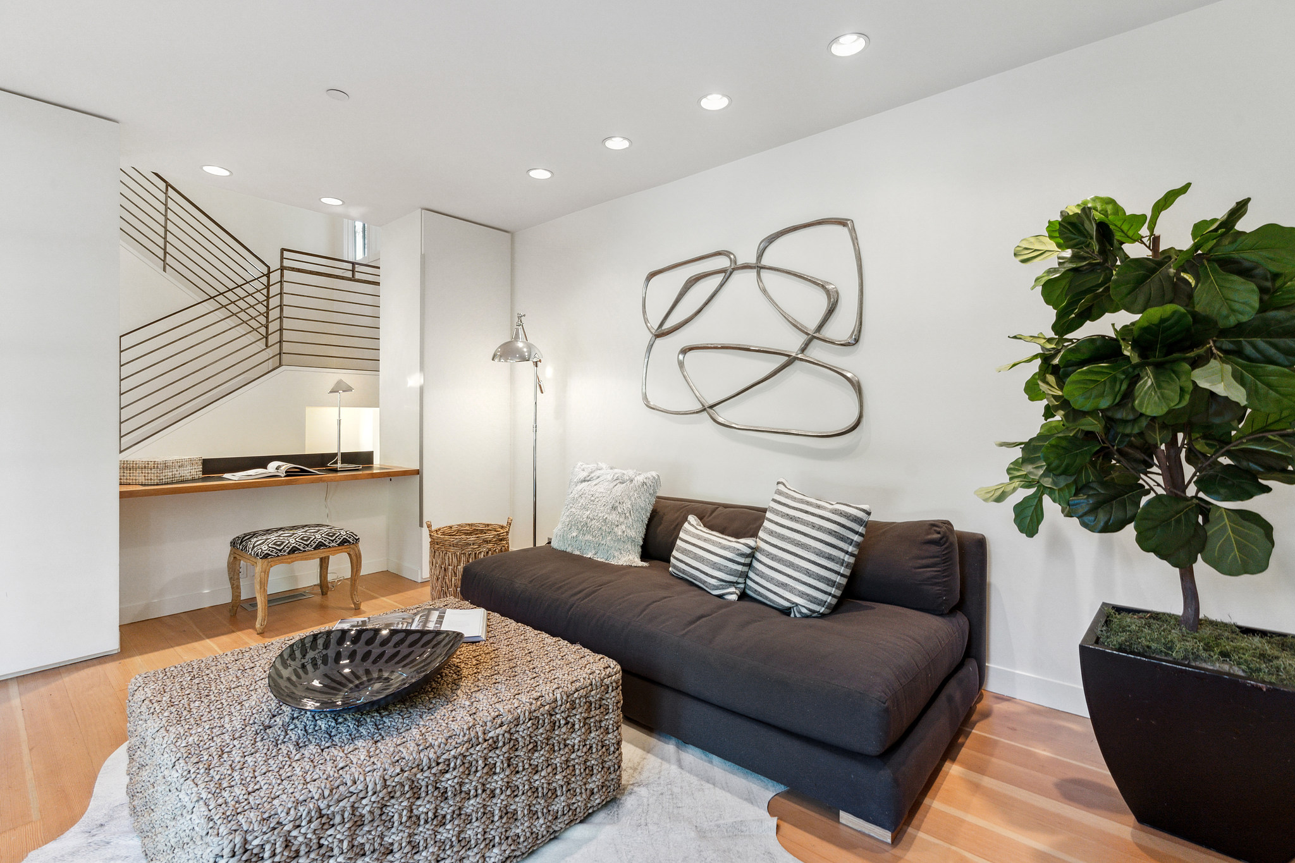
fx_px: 575
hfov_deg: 96.7
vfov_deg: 73.7
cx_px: 648
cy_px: 432
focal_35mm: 16
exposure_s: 1/13
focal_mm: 16
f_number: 8
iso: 400
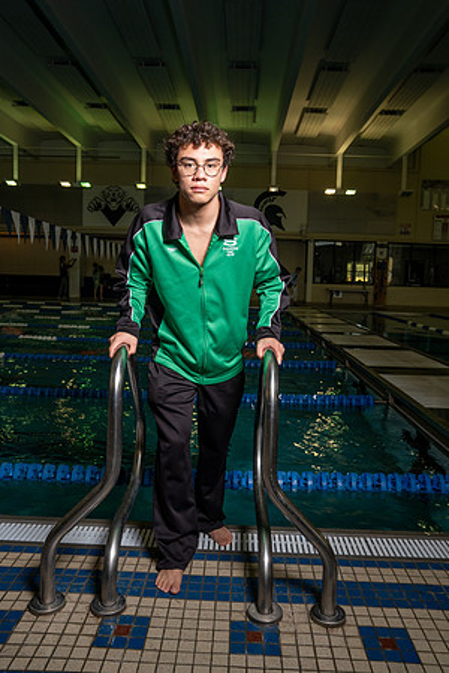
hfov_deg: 43.6
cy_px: 336
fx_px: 561
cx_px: 224
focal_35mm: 30
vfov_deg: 61.9
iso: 800
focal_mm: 30
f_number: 8
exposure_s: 1/250
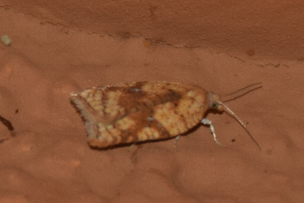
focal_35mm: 210
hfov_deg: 9.8
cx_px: 152
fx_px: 1773
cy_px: 102
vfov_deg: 6.5
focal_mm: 140
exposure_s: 1/125
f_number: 5.6
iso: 320
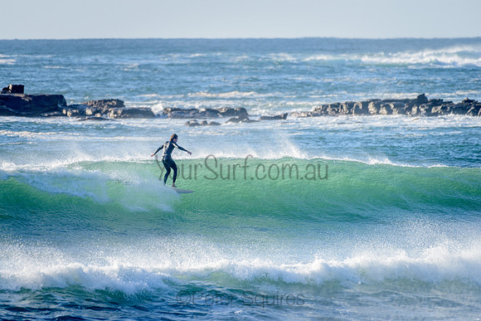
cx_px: 189
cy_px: 125
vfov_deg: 2.2
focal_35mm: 612
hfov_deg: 3.4
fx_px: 8175
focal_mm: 500
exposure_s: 1/1250
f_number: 5.6
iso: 220
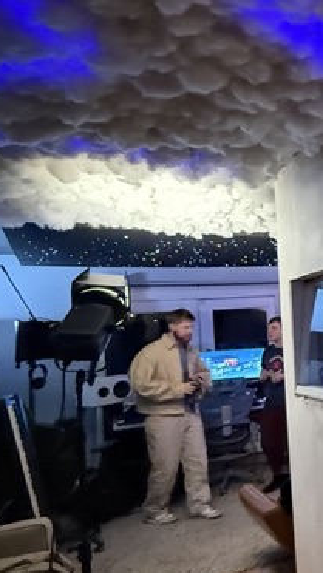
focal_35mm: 37
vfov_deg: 54.0
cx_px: 512
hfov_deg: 23.7
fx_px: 563
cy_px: 300
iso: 1250
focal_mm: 2.22
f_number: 2.2
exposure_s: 1/40
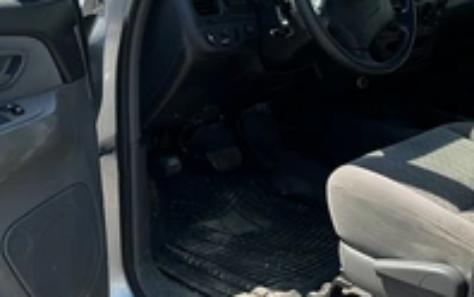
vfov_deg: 21.5
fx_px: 776
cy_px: 89
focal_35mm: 60
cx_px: 323
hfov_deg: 33.6
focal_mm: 3
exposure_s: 1/606
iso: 25
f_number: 1.8
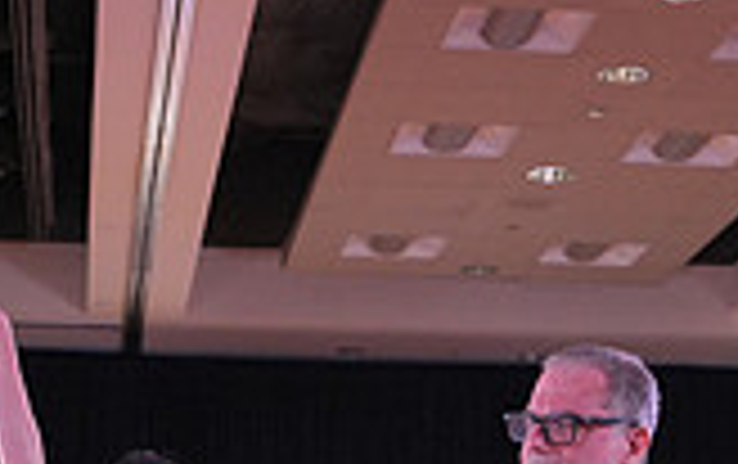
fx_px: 2538
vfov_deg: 9.9
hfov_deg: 16.5
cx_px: 432
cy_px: 813
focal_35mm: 126
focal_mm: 35
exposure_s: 1/400
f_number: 4
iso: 2000
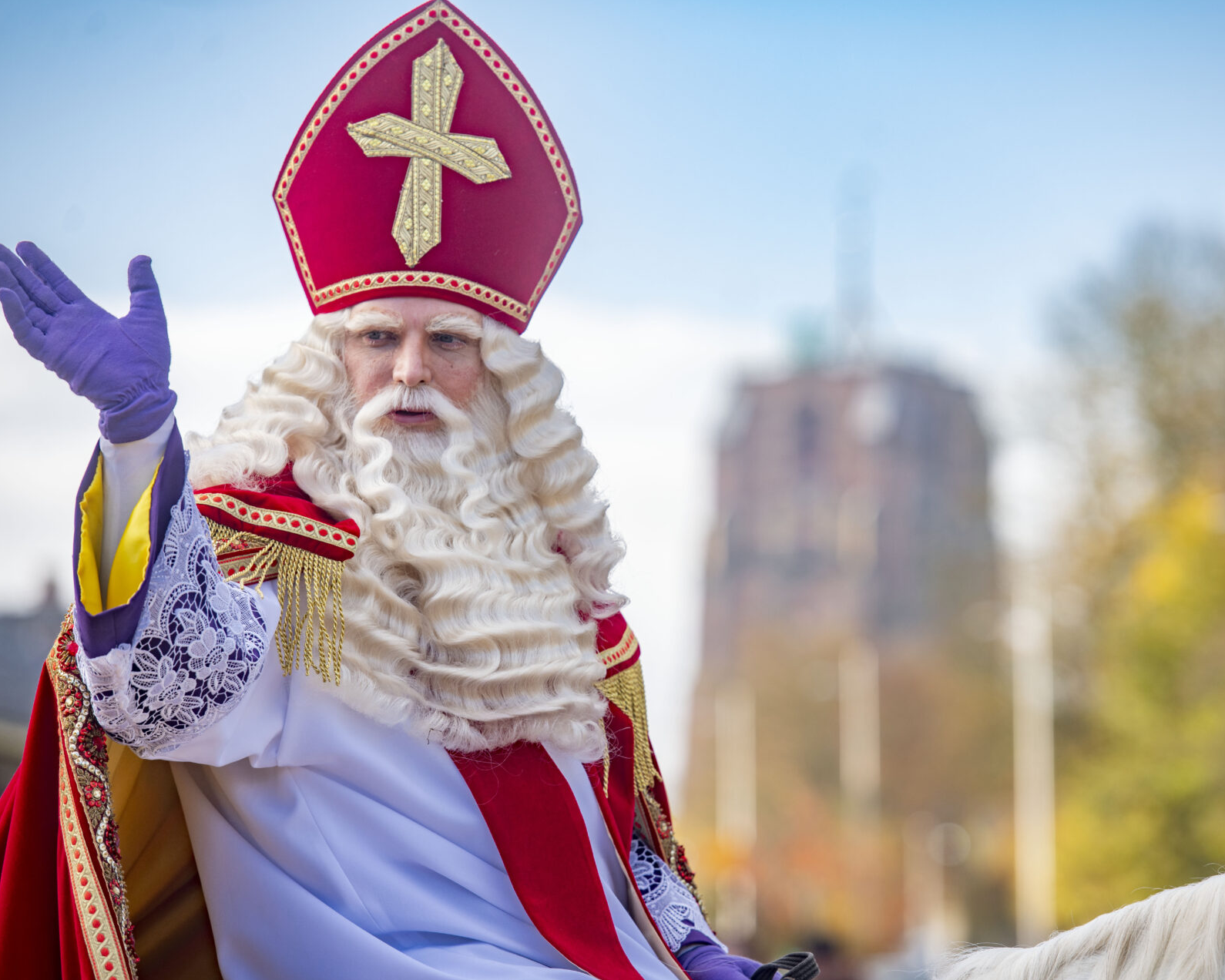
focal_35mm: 187
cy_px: 491
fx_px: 6780
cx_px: 688
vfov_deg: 8.3
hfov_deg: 10.3
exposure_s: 1/400
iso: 100
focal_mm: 165
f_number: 4
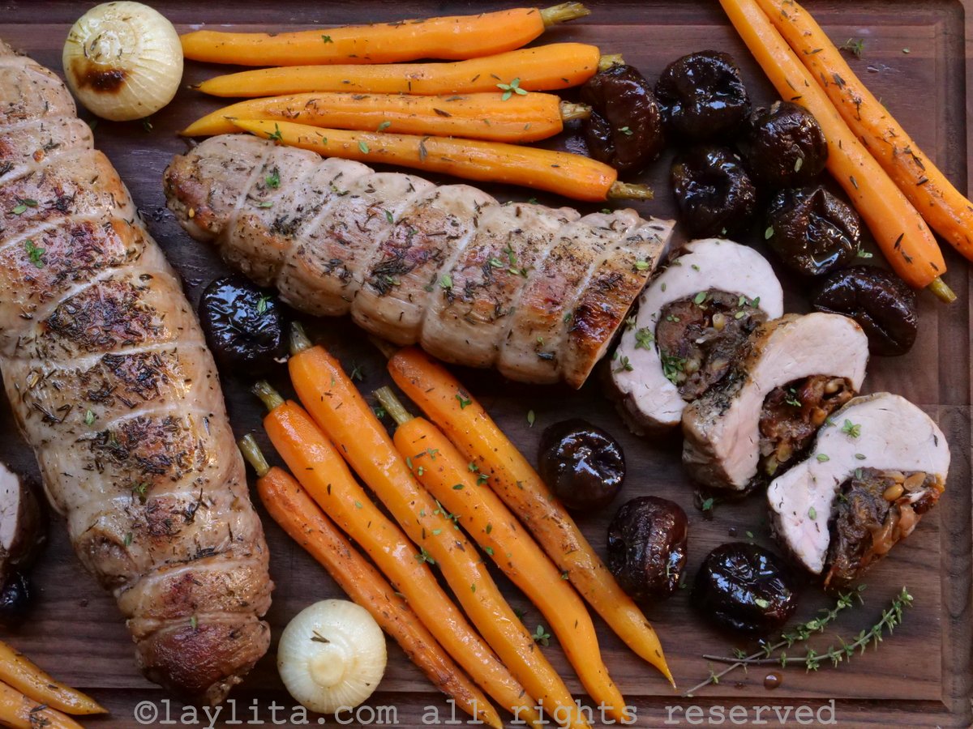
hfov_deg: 35.5
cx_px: 486
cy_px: 364
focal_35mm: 54
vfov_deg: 27.0
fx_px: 1518
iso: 3200
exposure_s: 1/50
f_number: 13
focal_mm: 27
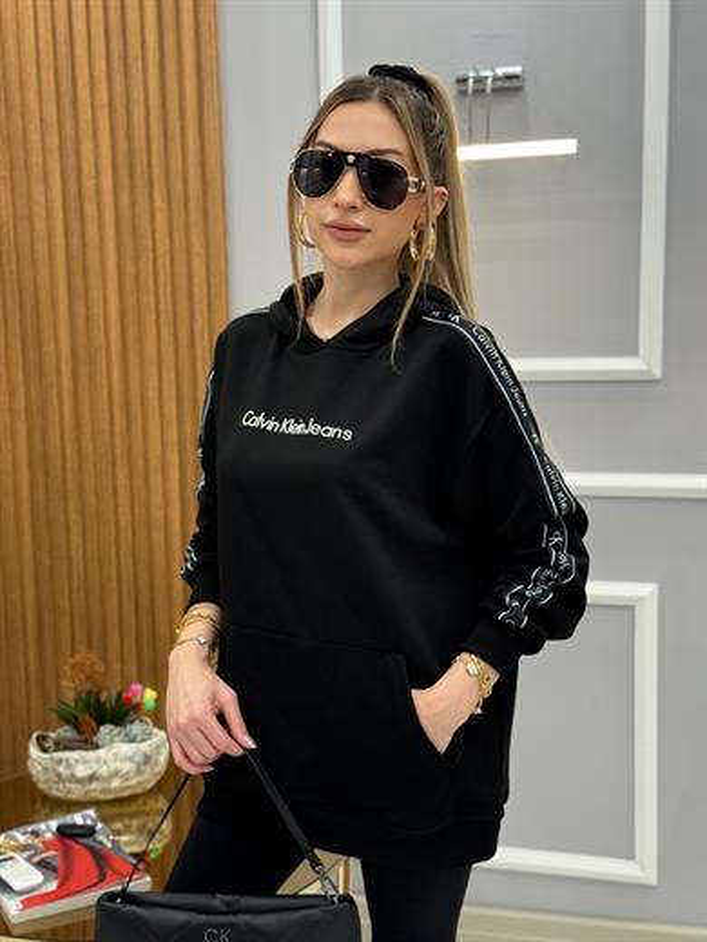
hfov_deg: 30.3
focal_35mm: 48
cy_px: 471
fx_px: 1307
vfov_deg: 39.7
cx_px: 354
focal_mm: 6.76
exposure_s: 1/100
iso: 160
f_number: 1.78
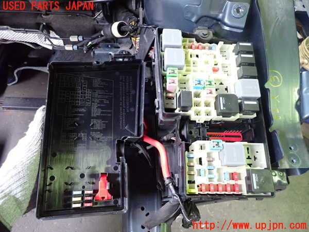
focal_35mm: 25
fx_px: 223
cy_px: 116
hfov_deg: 69.4
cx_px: 154
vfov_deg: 54.9
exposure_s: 1/60
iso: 1000
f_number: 2
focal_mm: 4.5
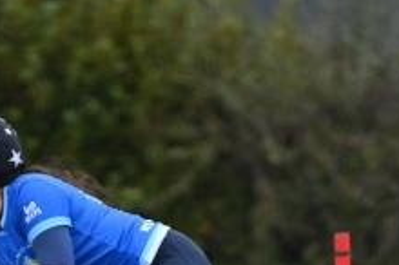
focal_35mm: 1019
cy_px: 466
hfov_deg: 2.0
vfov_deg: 1.3
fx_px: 11277
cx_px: 163
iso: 8000
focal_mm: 280
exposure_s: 1/1250
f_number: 5.3
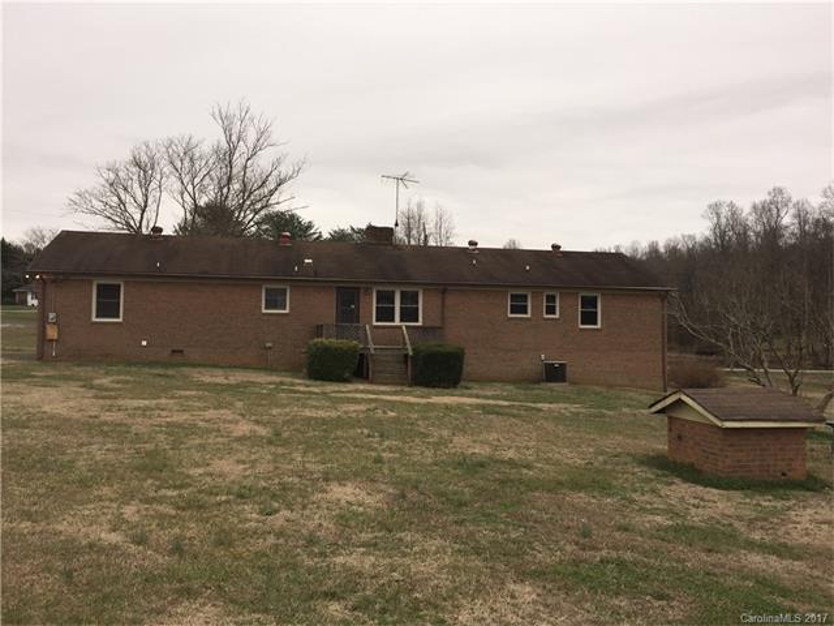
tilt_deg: +2.5
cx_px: 417
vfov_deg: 48.2
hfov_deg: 61.7
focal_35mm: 29
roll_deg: -0.7
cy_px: 313
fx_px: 699
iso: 32
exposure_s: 1/760
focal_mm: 4.15
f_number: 2.2
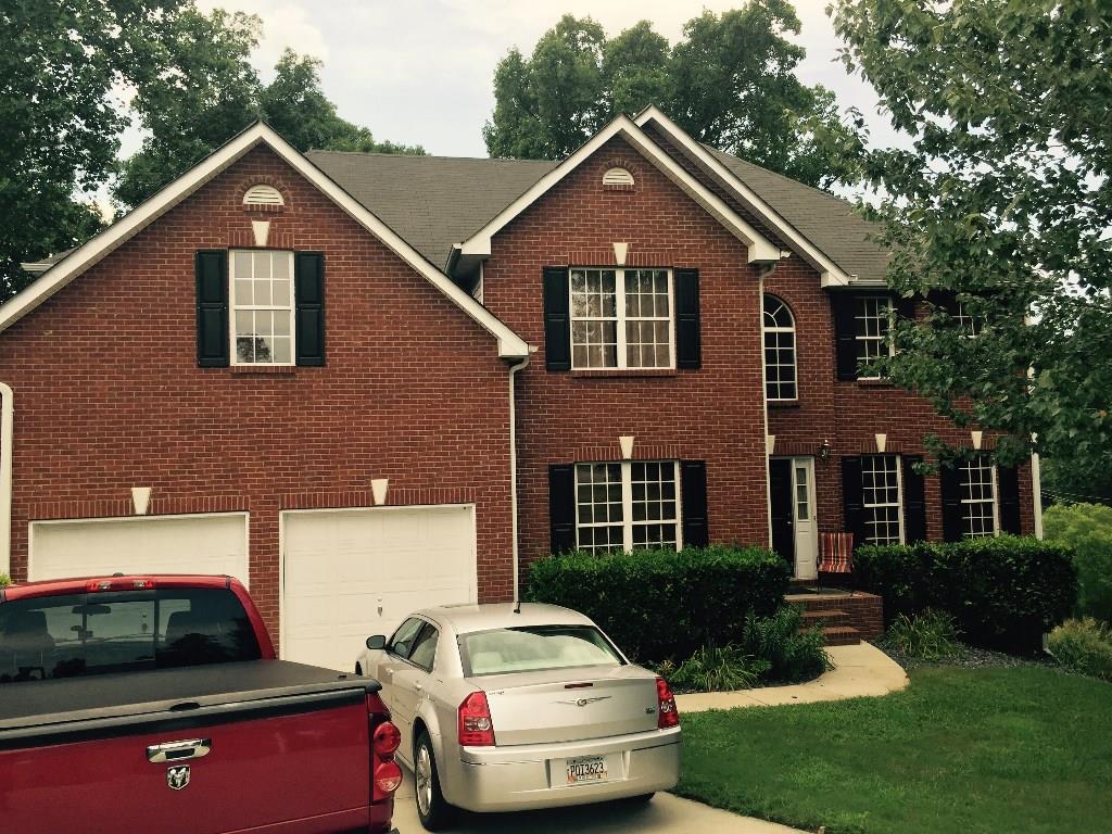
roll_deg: +0.2
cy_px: 417
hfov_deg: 61.7
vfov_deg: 48.2
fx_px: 932
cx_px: 556
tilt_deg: +3.4
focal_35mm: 29
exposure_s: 1/659
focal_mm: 4.15
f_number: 2.2
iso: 32
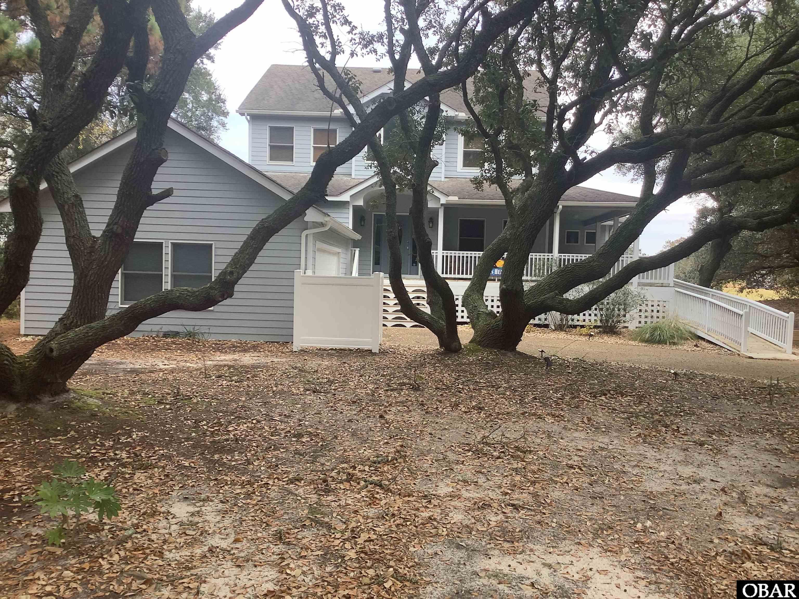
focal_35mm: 31
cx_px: 400
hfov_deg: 58.4
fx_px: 716
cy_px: 300
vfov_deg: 45.4
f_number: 2.4
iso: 32
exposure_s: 1/120
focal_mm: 3.3
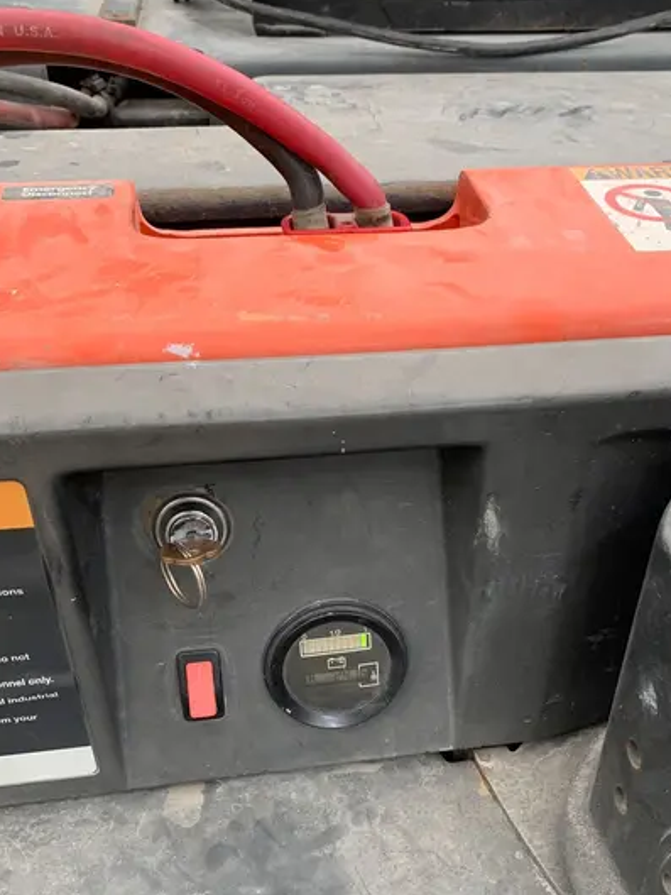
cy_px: 542
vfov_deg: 51.0
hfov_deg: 39.5
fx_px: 930
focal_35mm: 36
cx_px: 397
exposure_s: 1/121
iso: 100
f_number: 1.8
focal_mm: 4.25
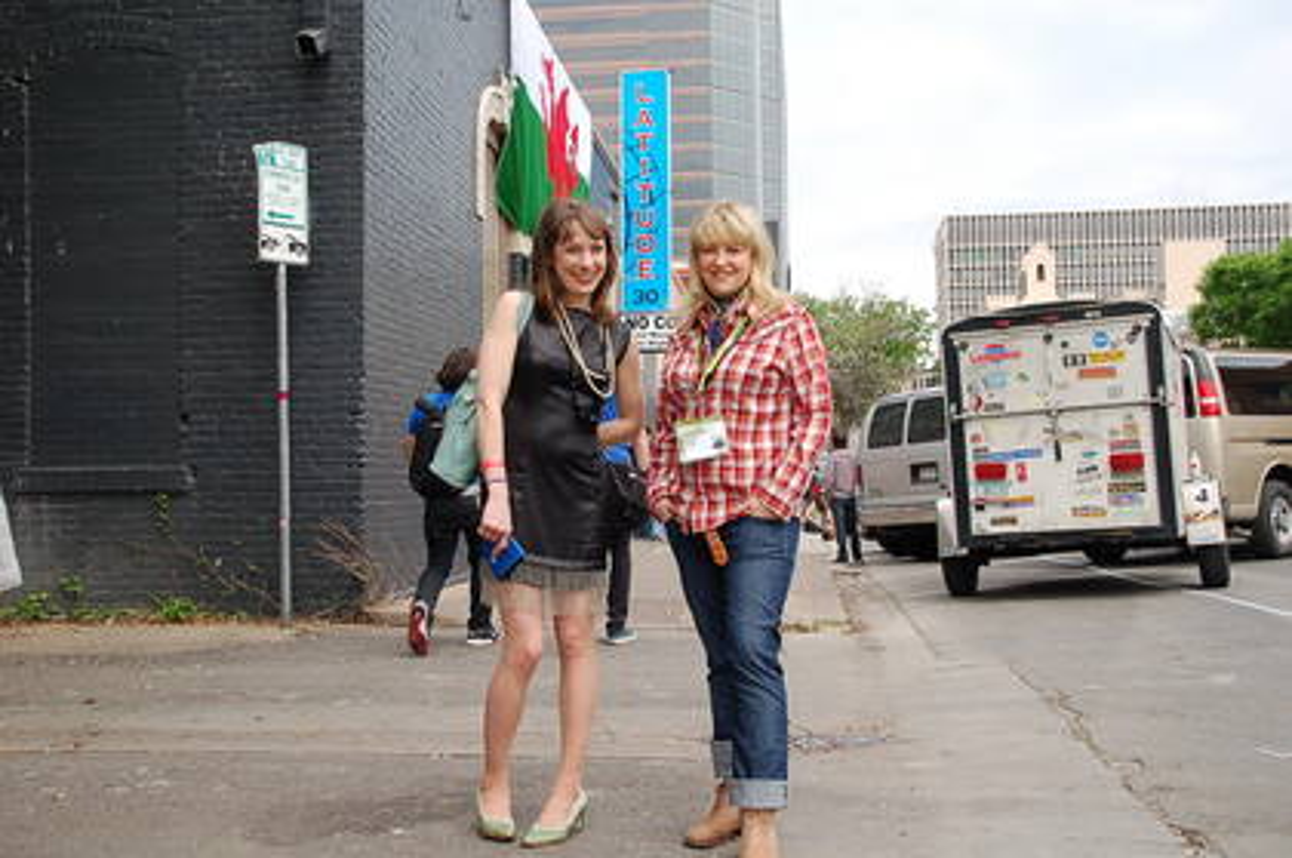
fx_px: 1398
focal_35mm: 39
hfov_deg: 49.6
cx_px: 646
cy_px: 429
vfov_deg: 34.1
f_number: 8
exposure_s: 1/250
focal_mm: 26
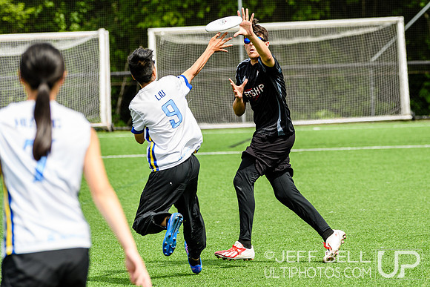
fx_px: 3440
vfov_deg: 4.8
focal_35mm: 288
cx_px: 306
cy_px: 83
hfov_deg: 7.1
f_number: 3.2
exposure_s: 1/1250
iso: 160
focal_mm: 135
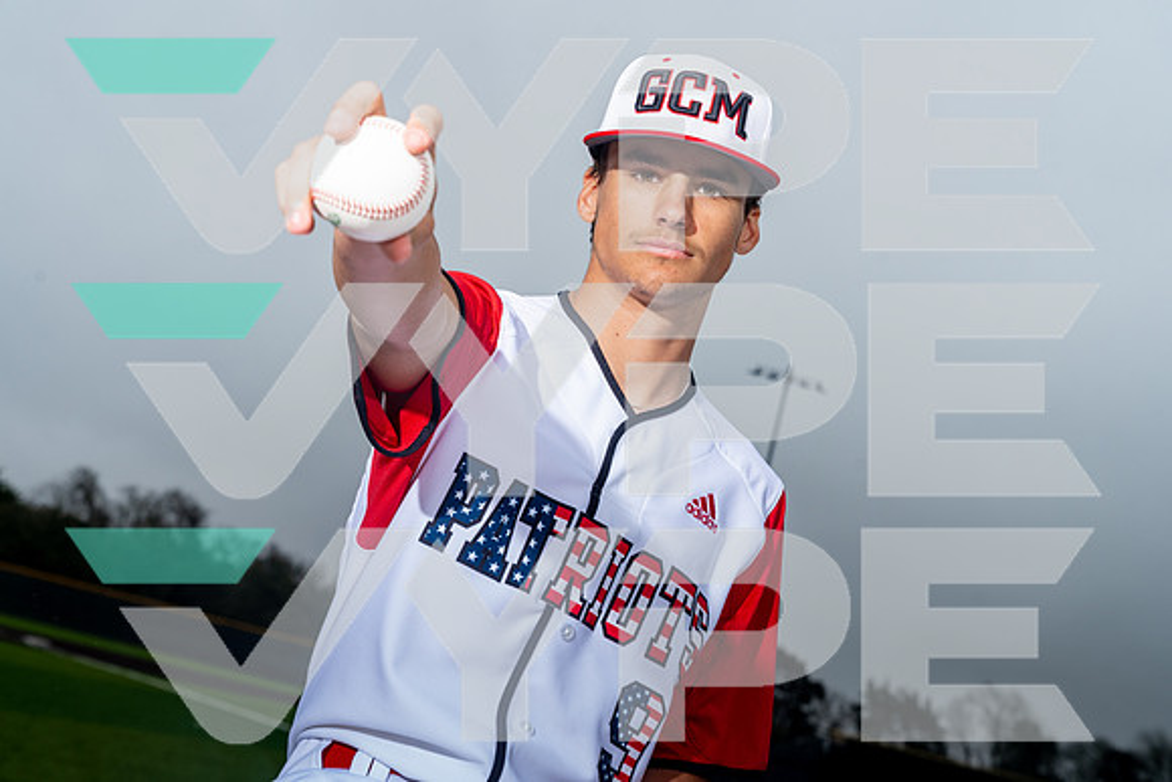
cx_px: 586
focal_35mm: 62
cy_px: 391
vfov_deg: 21.9
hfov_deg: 32.4
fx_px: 2019
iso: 320
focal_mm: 62
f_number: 8
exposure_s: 1/125
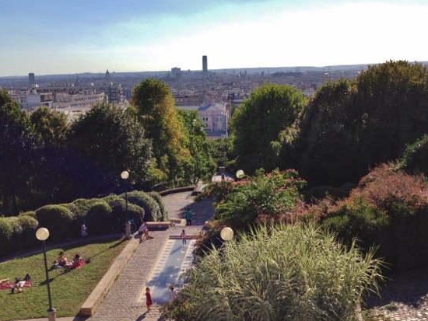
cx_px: 190
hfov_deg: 39.6
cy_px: 203
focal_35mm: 48
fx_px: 594
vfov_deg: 30.2
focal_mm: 4.13
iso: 50
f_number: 2.4
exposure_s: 1/1869
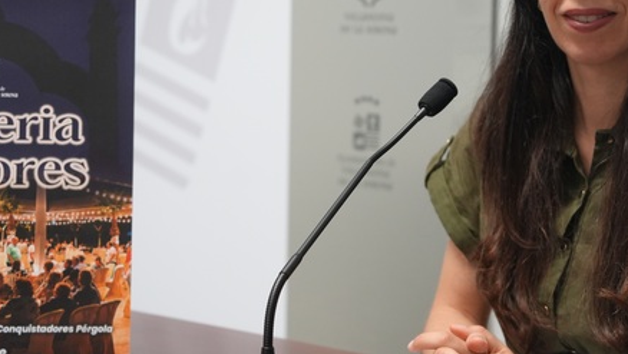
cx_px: 317
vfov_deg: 14.1
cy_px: 164
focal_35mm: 86
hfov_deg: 24.7
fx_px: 1433
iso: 2000
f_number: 4
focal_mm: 45
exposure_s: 1/160
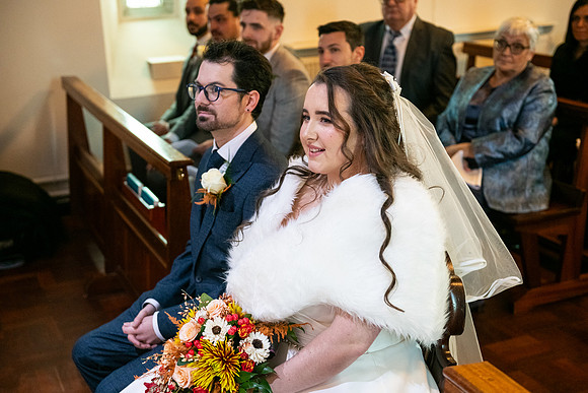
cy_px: 196
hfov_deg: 39.6
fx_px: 817
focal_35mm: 50
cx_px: 294
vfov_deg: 27.0
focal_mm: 50
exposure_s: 1/160
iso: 1600
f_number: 3.5
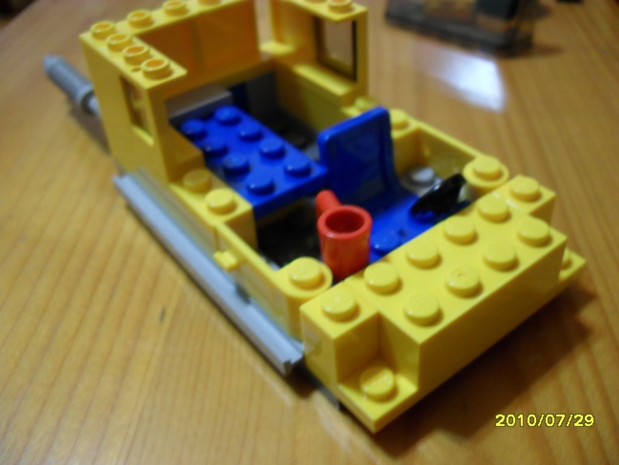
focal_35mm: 35
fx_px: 626
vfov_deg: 40.7
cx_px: 310
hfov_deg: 52.6
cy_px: 232
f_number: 2.8
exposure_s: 1/4
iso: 200
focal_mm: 6.2
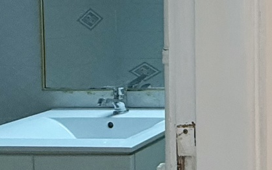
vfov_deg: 18.8
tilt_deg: -2.3
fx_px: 504
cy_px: 10
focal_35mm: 68
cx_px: 438
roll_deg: -0.3
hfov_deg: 22.8
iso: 200
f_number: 2.2
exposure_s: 1/100
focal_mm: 2.22
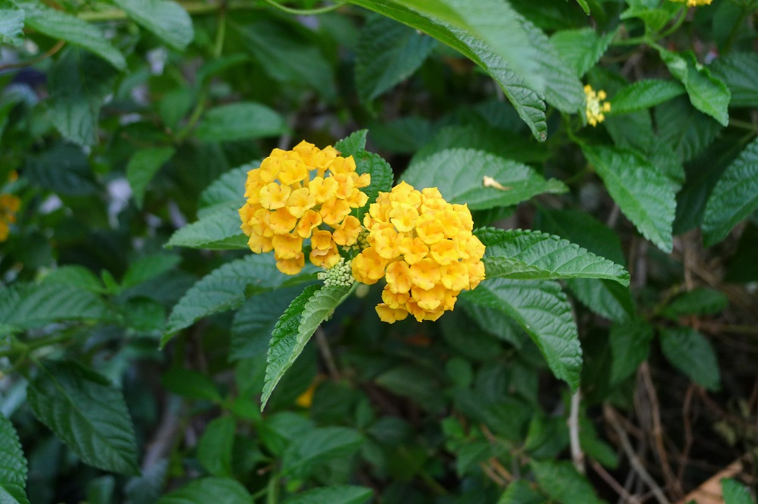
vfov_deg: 31.1
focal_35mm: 43
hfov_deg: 45.5
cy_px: 252
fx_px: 905
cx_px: 379
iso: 160
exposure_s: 1/80
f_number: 2.5
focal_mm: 9.2
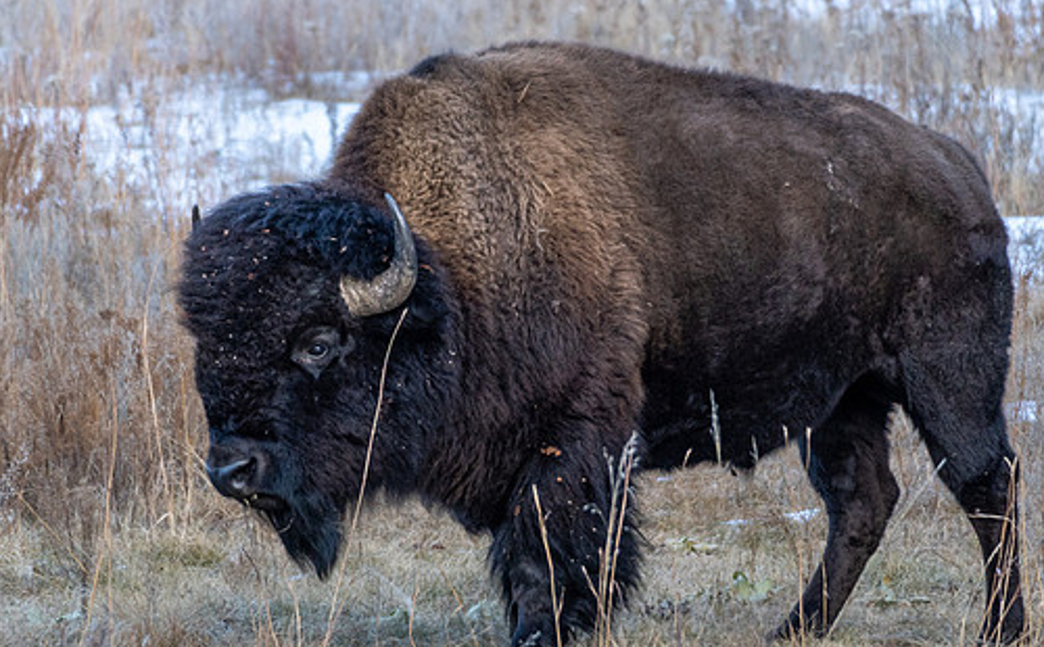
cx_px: 506
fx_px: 21689
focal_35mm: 764
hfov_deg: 2.8
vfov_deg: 1.7
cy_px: 258
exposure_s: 1/250
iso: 800
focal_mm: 350
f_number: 6.3
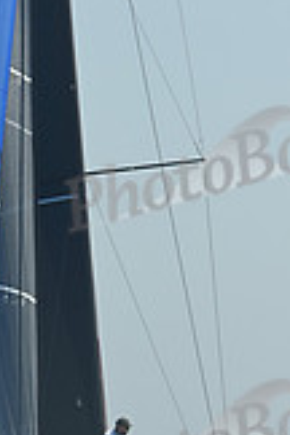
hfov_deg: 4.2
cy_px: 62
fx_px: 3903
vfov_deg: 6.4
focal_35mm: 323
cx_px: -74
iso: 320
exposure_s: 1/1250
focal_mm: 90
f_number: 7.1
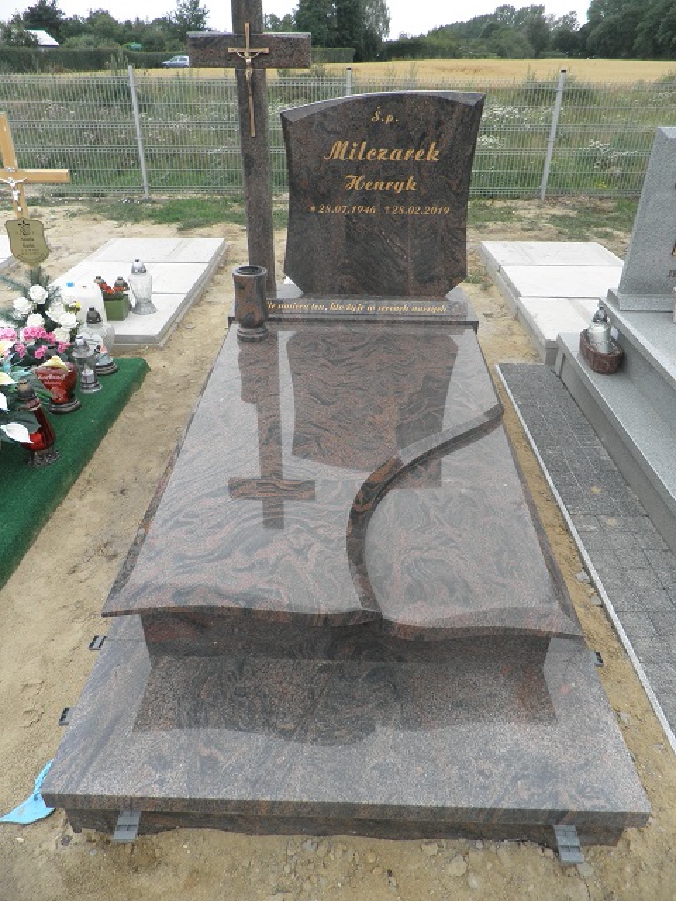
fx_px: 625
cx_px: 338
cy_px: 450
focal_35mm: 24
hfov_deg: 56.8
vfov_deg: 71.6
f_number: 3.3
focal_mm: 4.3
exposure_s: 1/125
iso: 64
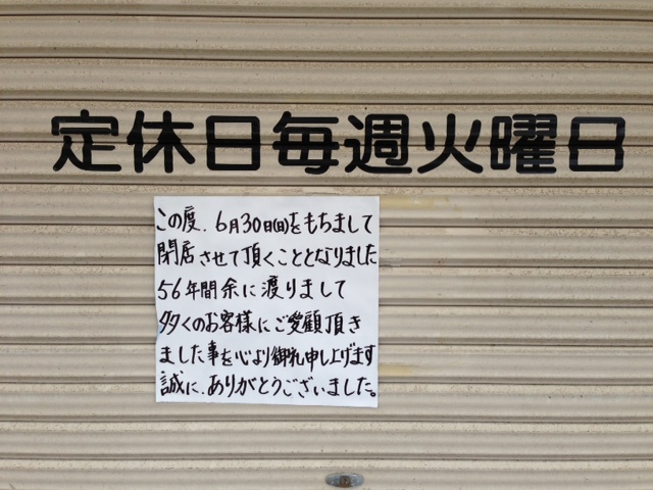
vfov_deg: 42.9
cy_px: 245
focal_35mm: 33
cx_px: 326
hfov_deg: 55.4
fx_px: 623
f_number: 2.4
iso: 50
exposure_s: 1/272
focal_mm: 4.13
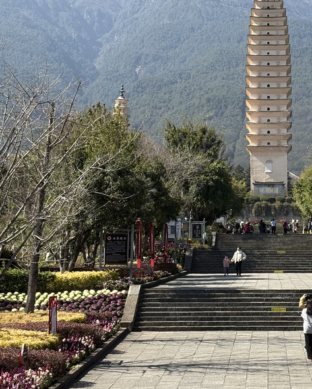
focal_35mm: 103
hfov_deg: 14.8
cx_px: 268
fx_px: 1189
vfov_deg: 18.6
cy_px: 149
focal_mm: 5.96
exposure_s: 1/1799
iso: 32
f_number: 1.6
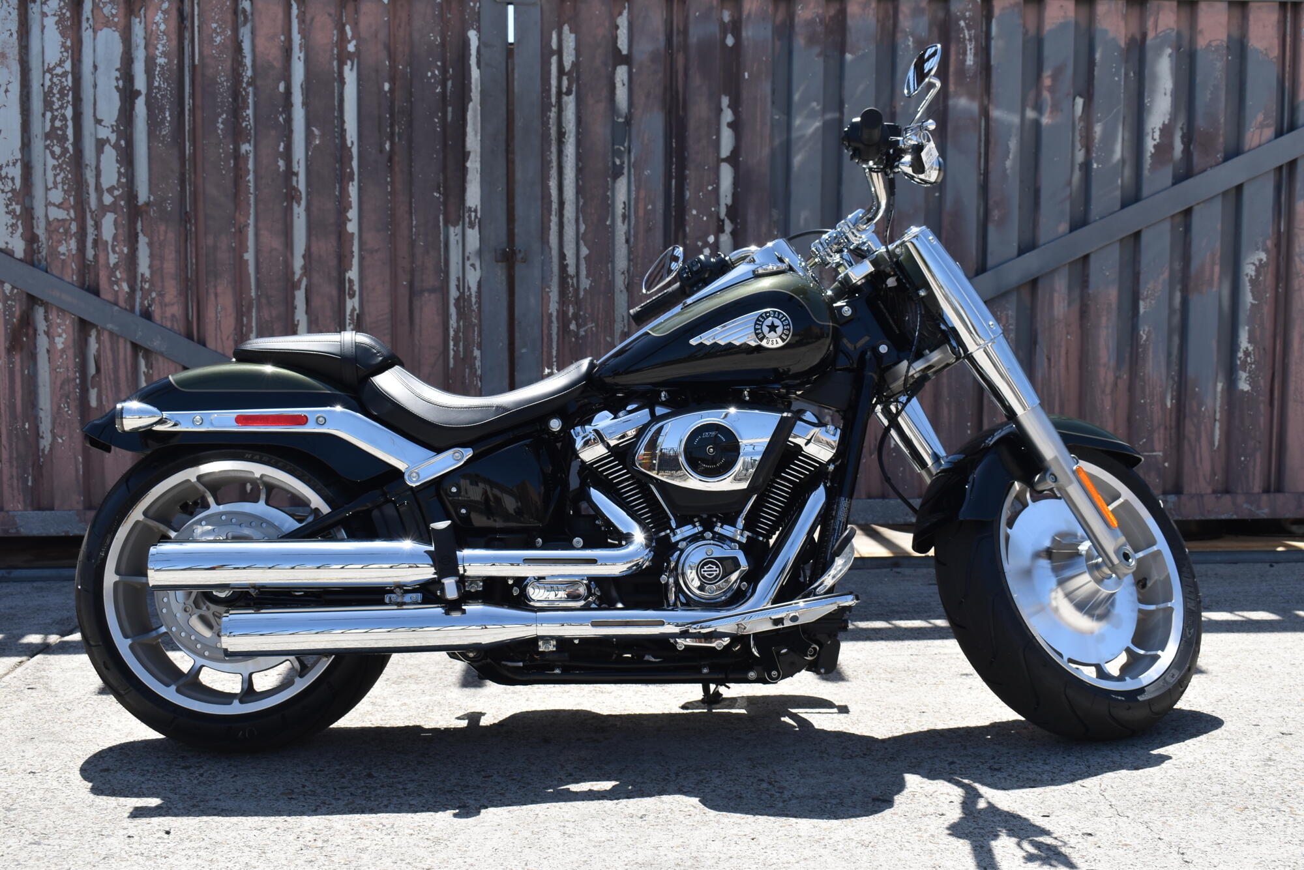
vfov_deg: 29.0
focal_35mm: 46
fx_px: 1685
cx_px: 652
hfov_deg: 42.3
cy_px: 435
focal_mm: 31
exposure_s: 1/250
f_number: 8
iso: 110
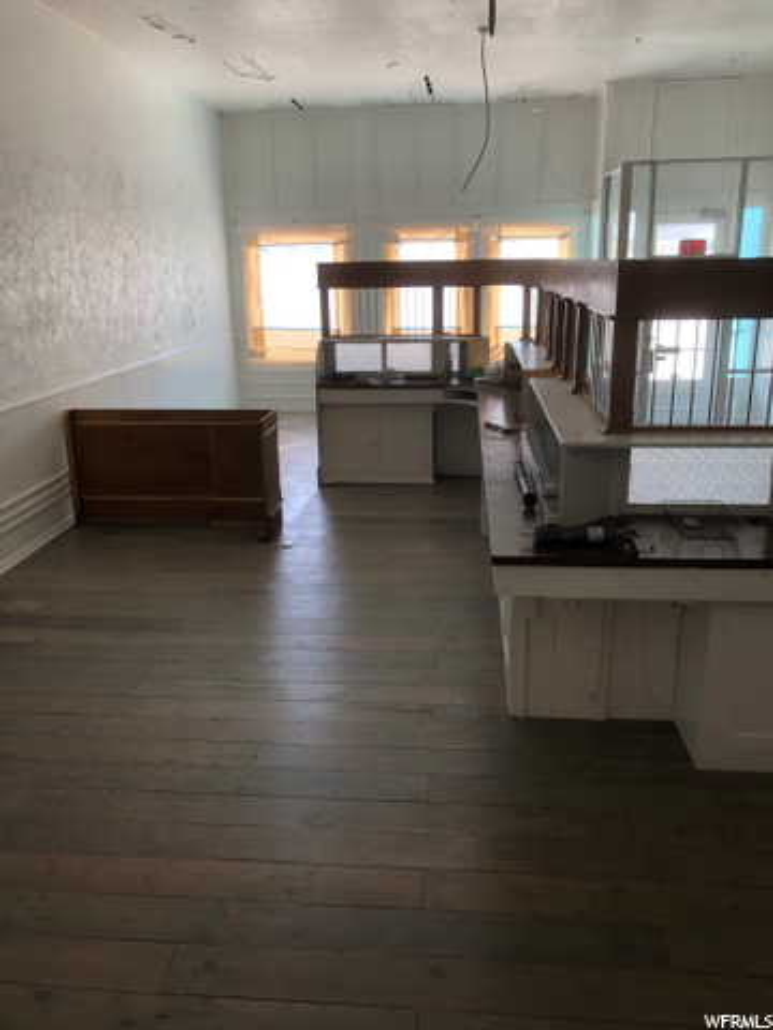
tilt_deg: -16.0
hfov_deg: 49.7
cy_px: 515
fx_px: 834
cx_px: 386
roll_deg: +0.0
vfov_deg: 63.4
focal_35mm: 28
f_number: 1.8
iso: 50
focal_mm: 3.99
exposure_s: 1/120
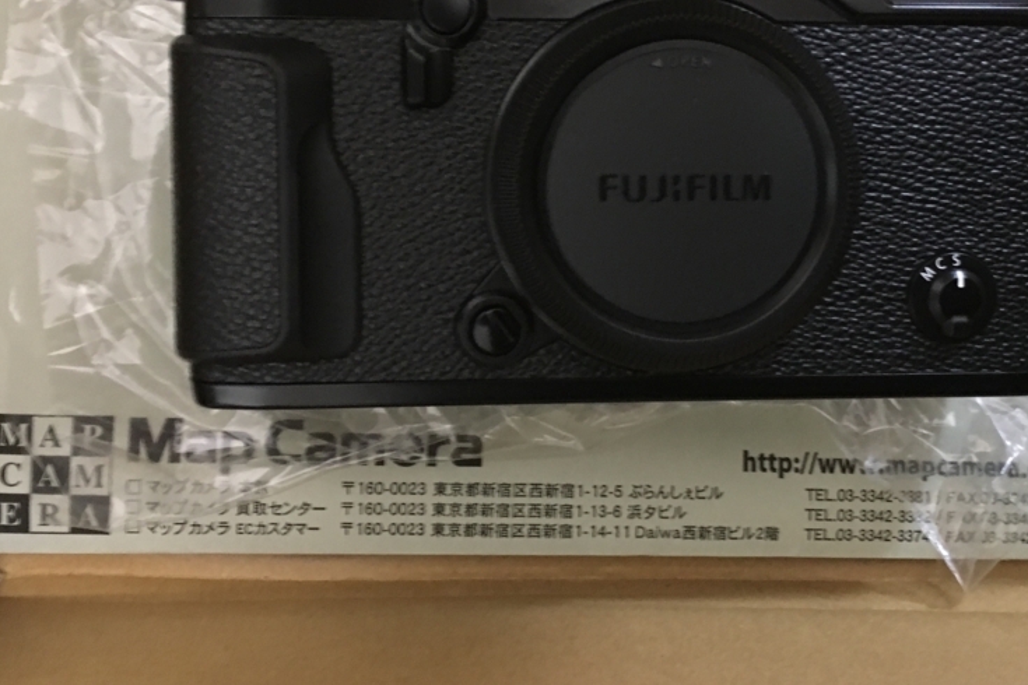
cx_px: 565
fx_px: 1199
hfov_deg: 46.3
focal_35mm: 42
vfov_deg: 31.6
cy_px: 215
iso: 400
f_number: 2.2
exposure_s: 1/15
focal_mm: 4.15
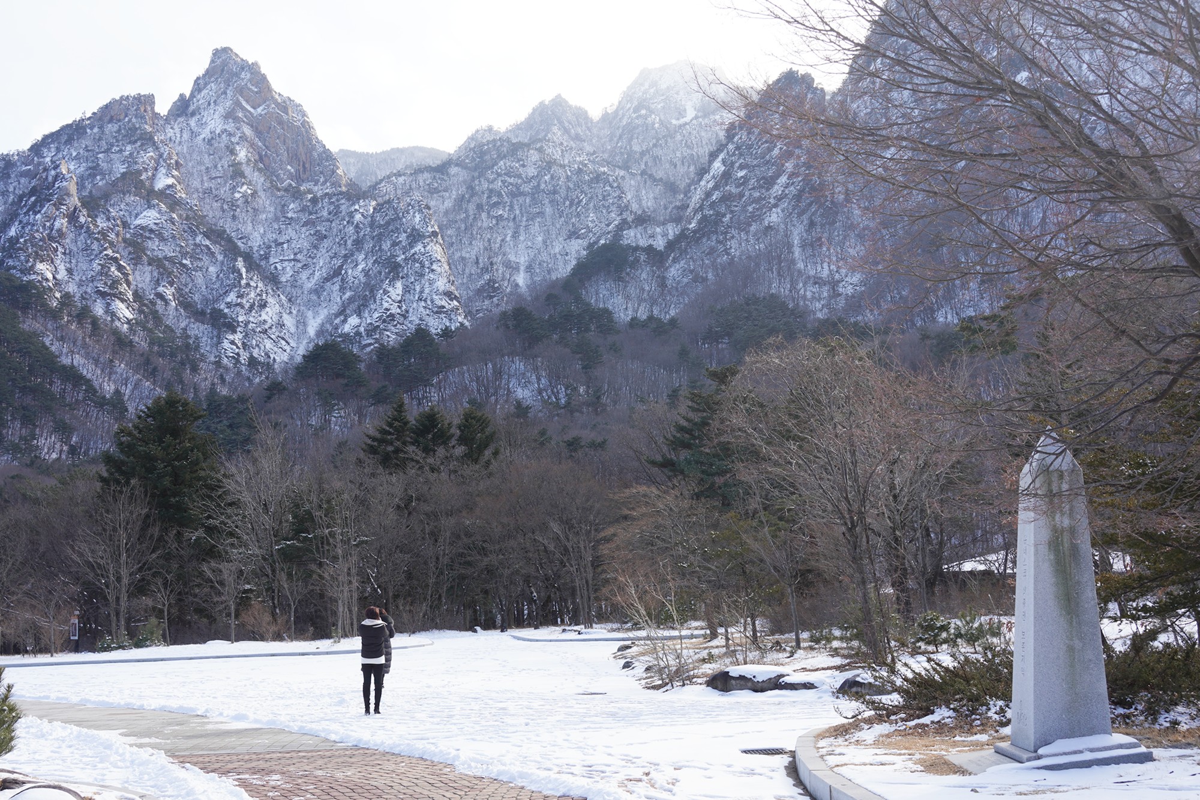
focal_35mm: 40
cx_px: 600
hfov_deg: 48.5
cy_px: 400
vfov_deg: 33.4
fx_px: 1333
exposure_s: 1/100
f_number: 10
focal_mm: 40
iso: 160
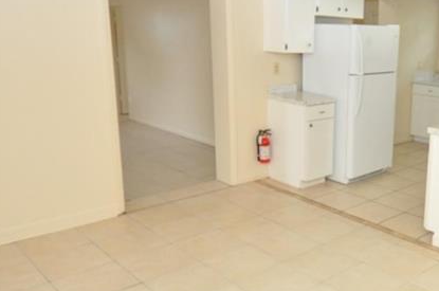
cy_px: 135
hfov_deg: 48.4
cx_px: 365
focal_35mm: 37
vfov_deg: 35.8
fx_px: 450
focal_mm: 10
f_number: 4
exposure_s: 1/60
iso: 800
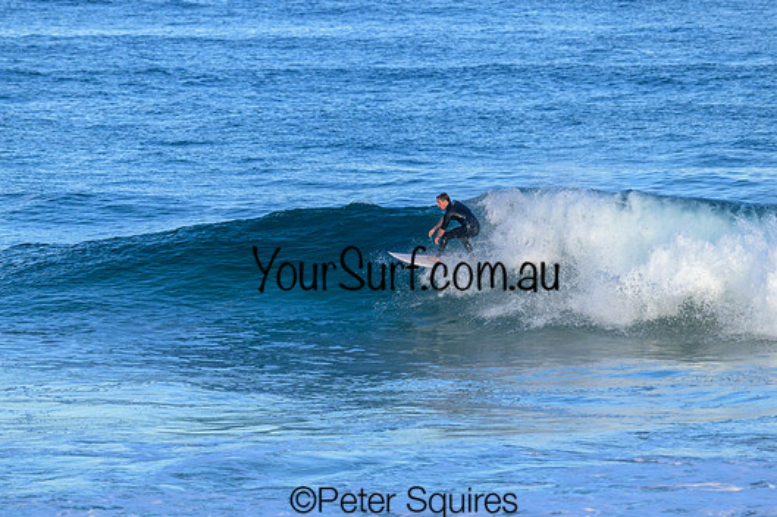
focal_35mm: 395
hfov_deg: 5.2
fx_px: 8520
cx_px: 404
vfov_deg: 3.5
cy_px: 256
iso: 1600
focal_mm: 360
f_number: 9.5
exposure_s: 1/1600
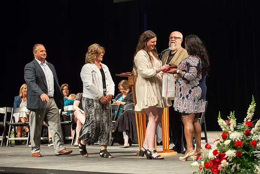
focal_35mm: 123
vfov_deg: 11.2
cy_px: 82
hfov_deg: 16.6
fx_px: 888
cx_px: 151
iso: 1600
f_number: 4
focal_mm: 105
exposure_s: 1/100
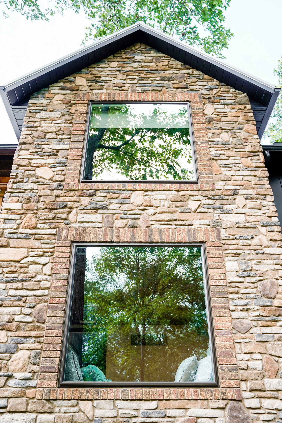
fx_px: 364
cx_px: 141
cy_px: 212
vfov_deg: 60.3
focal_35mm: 31
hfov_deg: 42.3
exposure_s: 1/250
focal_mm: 31
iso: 250
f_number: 2.8
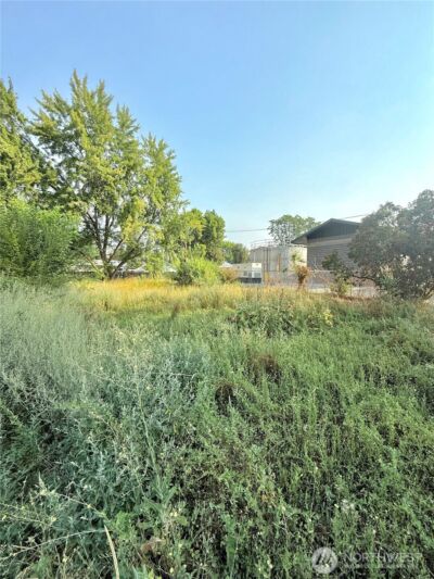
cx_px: 217
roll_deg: +0.2
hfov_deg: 85.7
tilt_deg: -2.6
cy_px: 290
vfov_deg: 102.1
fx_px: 234
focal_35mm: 14
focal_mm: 2.22
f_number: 2.2
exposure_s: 1/1235
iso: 50
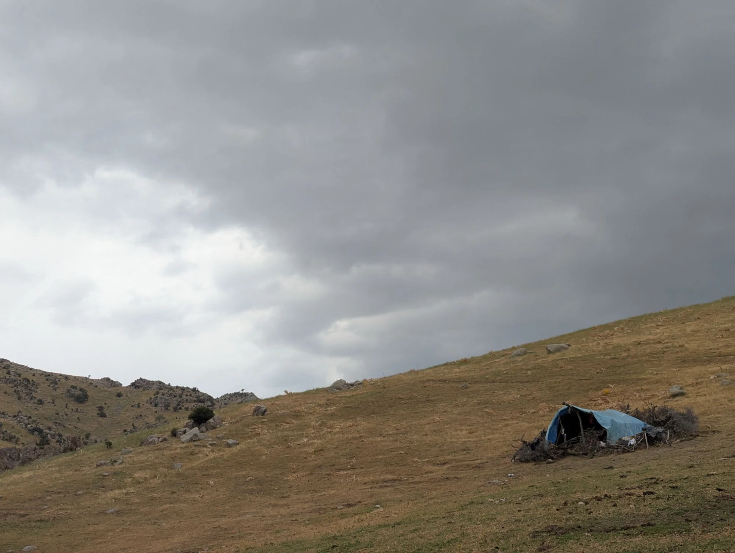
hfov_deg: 39.6
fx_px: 1021
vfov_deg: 30.3
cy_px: 276
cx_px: 368
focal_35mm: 48
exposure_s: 1/1027
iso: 46
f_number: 1.85
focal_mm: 6.81
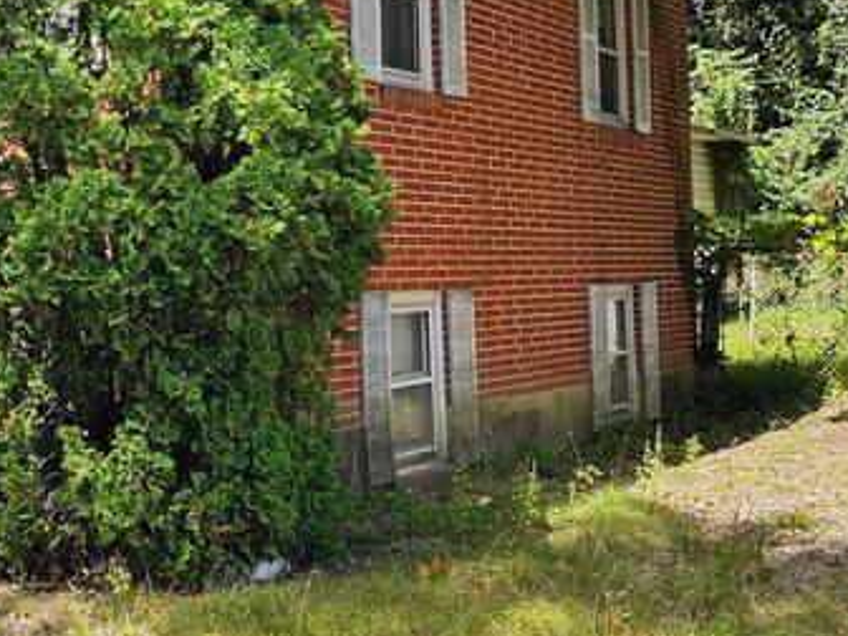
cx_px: 109
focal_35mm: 70
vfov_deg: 20.9
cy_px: 209
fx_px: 1715
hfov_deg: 26.9
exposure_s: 1/375
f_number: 1.7
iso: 10
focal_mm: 6.3
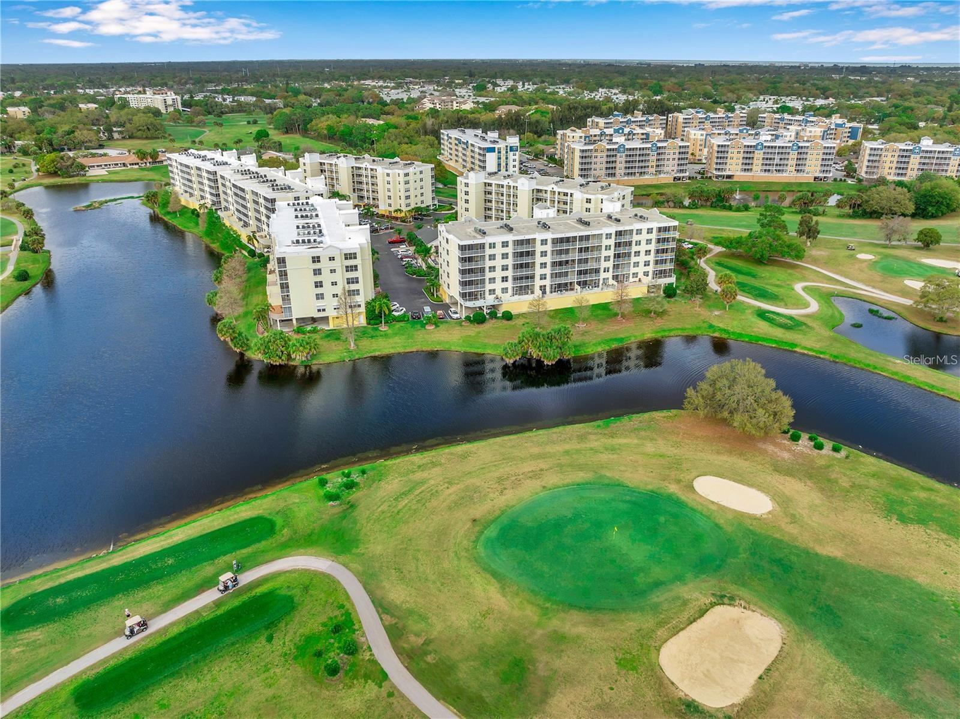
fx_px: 665
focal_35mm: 24
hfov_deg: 71.6
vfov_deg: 56.7
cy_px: 360
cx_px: 480
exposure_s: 1/25
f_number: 5
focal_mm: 12.29
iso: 100
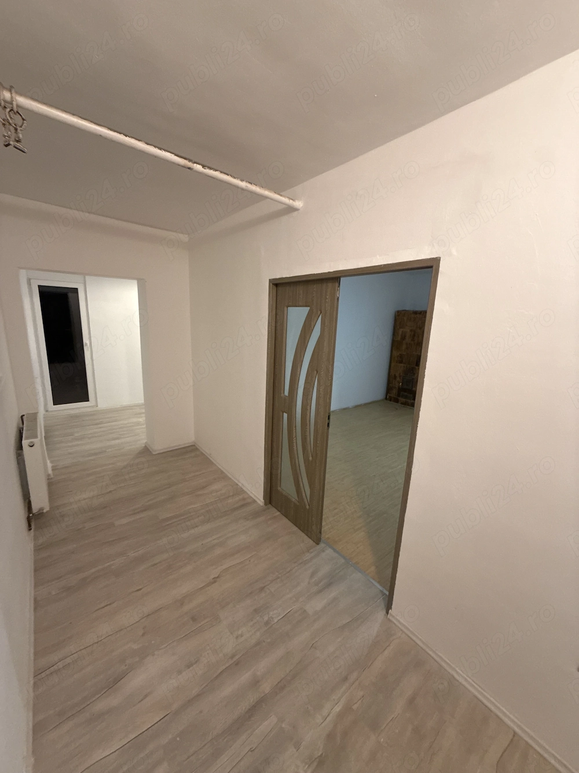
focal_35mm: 14
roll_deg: -2.7
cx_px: 290
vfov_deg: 102.1
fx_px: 312
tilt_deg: -12.3
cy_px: 386
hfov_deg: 85.7
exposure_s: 1/50
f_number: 2.2
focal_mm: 2.22
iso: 500
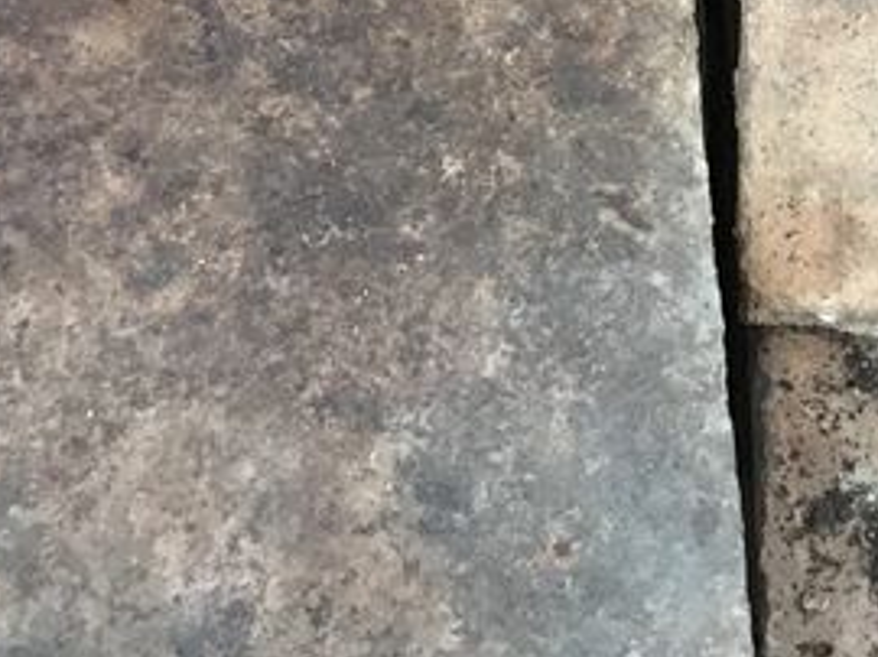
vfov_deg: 12.3
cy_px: -276
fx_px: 2914
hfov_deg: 16.9
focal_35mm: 115
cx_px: 800
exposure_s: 1/33
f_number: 2.4
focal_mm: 3.3
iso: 100
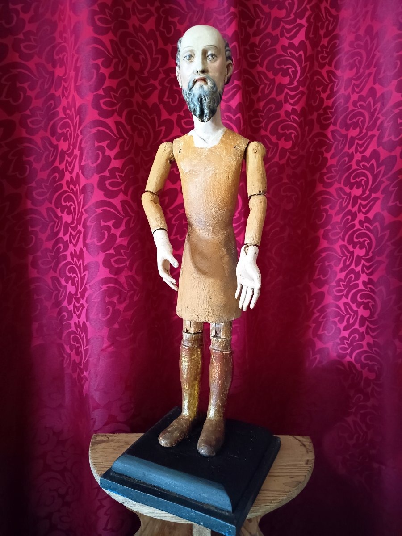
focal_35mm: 24
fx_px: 372
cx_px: 201
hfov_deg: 56.8
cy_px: 268
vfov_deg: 71.6
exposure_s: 1/14.3
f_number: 1.7
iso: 6162
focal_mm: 5.24
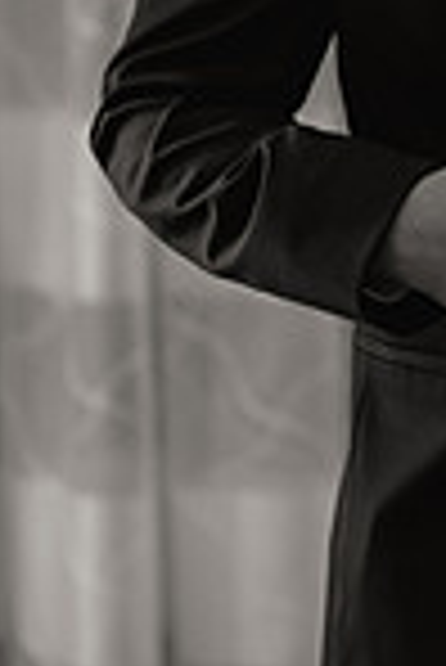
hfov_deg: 5.3
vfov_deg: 7.9
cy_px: -14
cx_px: 595
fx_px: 4783
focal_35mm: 258
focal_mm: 85
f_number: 2.2
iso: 800
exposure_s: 1/160
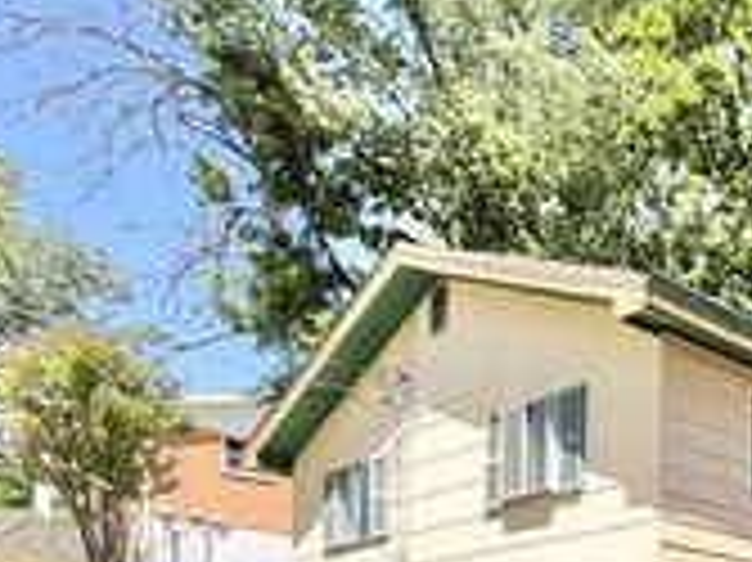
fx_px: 912
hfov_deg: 31.8
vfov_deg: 28.4
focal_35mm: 42
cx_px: 1022
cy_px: 726
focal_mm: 2.22
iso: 40
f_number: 2.2
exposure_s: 1/672
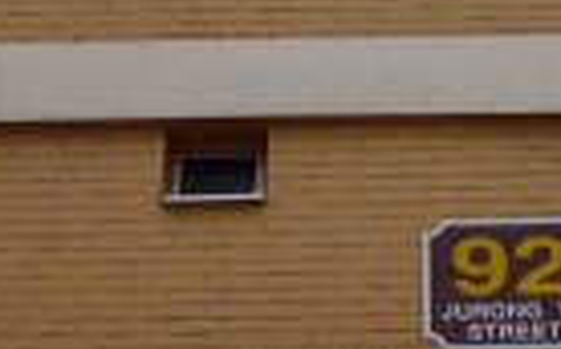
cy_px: -20
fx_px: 2383
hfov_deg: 13.3
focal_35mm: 156
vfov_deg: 8.3
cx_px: 508
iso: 160
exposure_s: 1/100
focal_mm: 6.2
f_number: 2.8
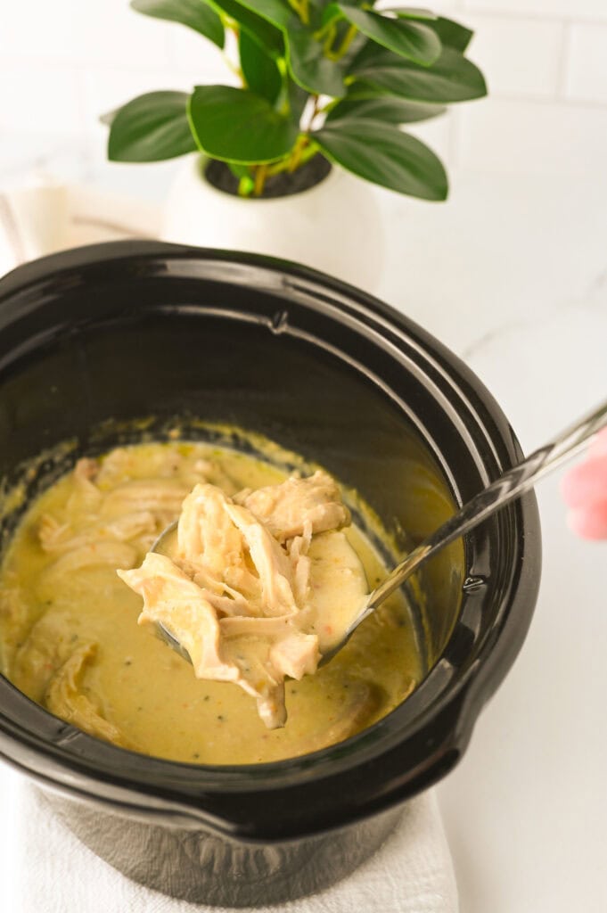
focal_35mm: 50
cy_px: 456
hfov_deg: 26.9
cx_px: 304
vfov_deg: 39.6
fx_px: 1267
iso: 640
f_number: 5
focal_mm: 50
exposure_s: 1/160
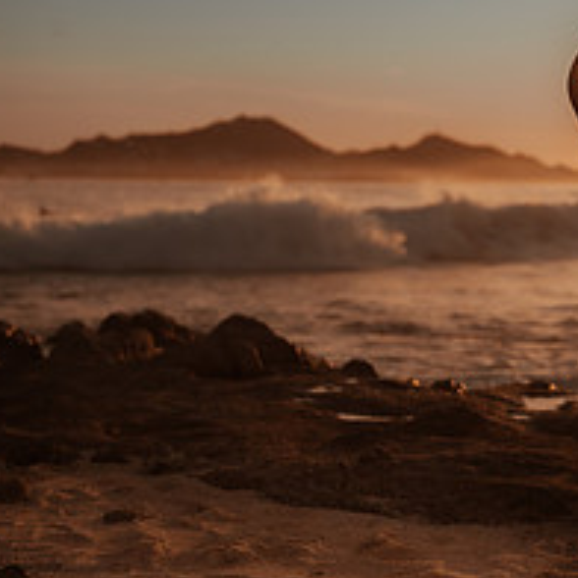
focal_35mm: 88
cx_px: 602
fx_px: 1662
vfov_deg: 19.6
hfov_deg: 19.1
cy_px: 164
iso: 100
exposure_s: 1/8000
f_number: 1.8
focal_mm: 35
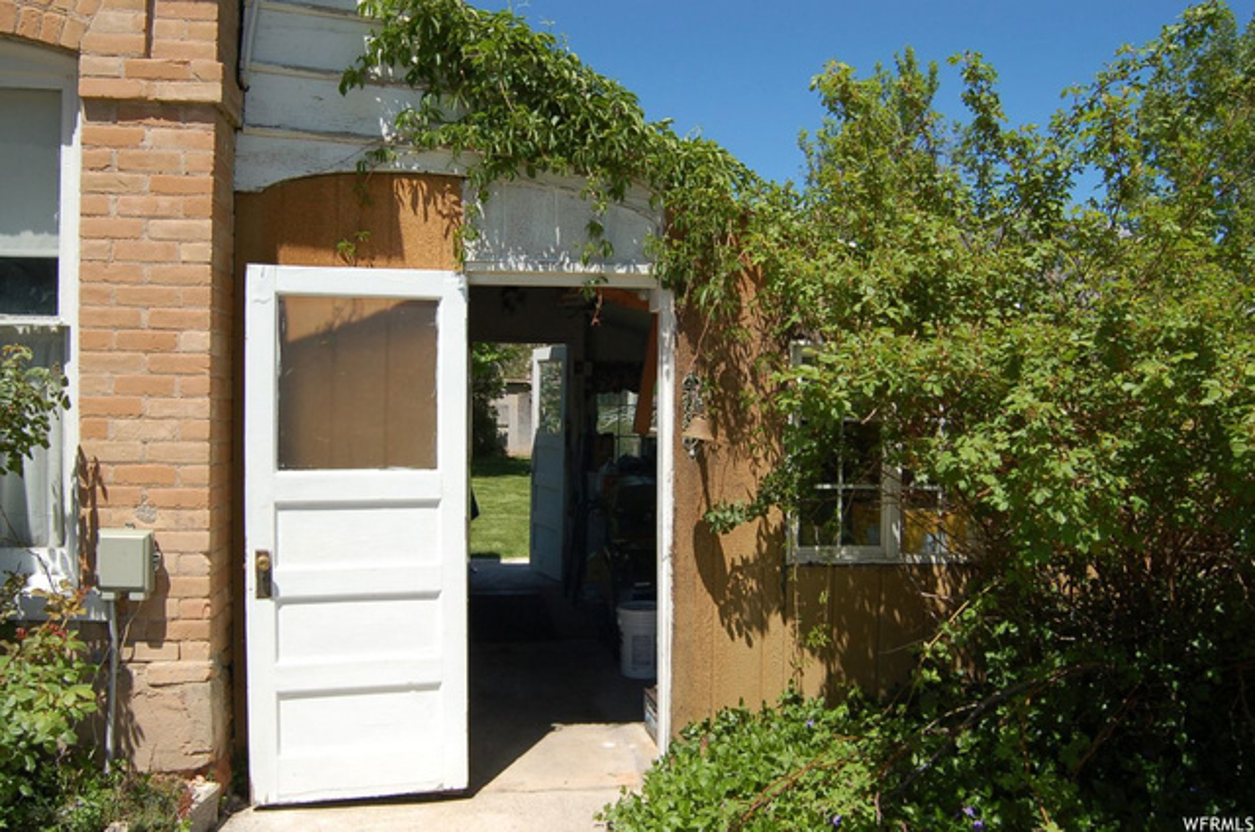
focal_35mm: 27
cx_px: 628
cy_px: 416
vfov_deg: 47.7
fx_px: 939
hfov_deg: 67.5
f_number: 9
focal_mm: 18
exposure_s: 1/320
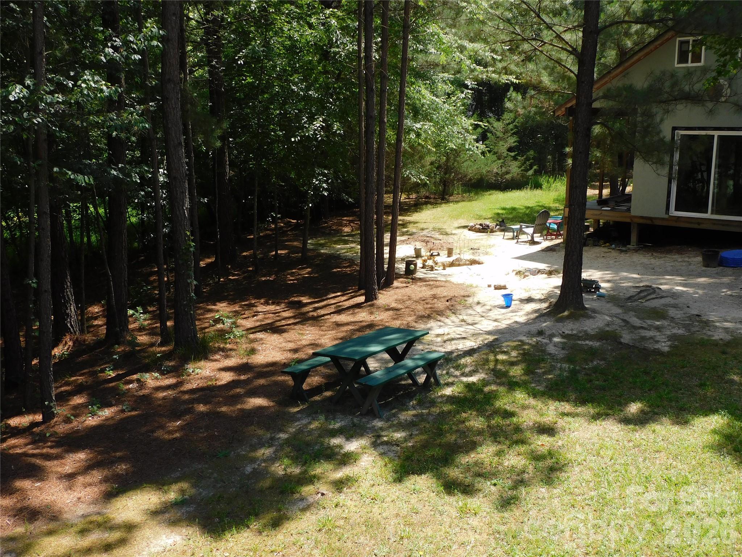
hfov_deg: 52.6
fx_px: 750
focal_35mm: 35
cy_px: 278
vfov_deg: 40.7
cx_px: 371
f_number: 3.8
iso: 125
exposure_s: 1/400
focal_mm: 6.3
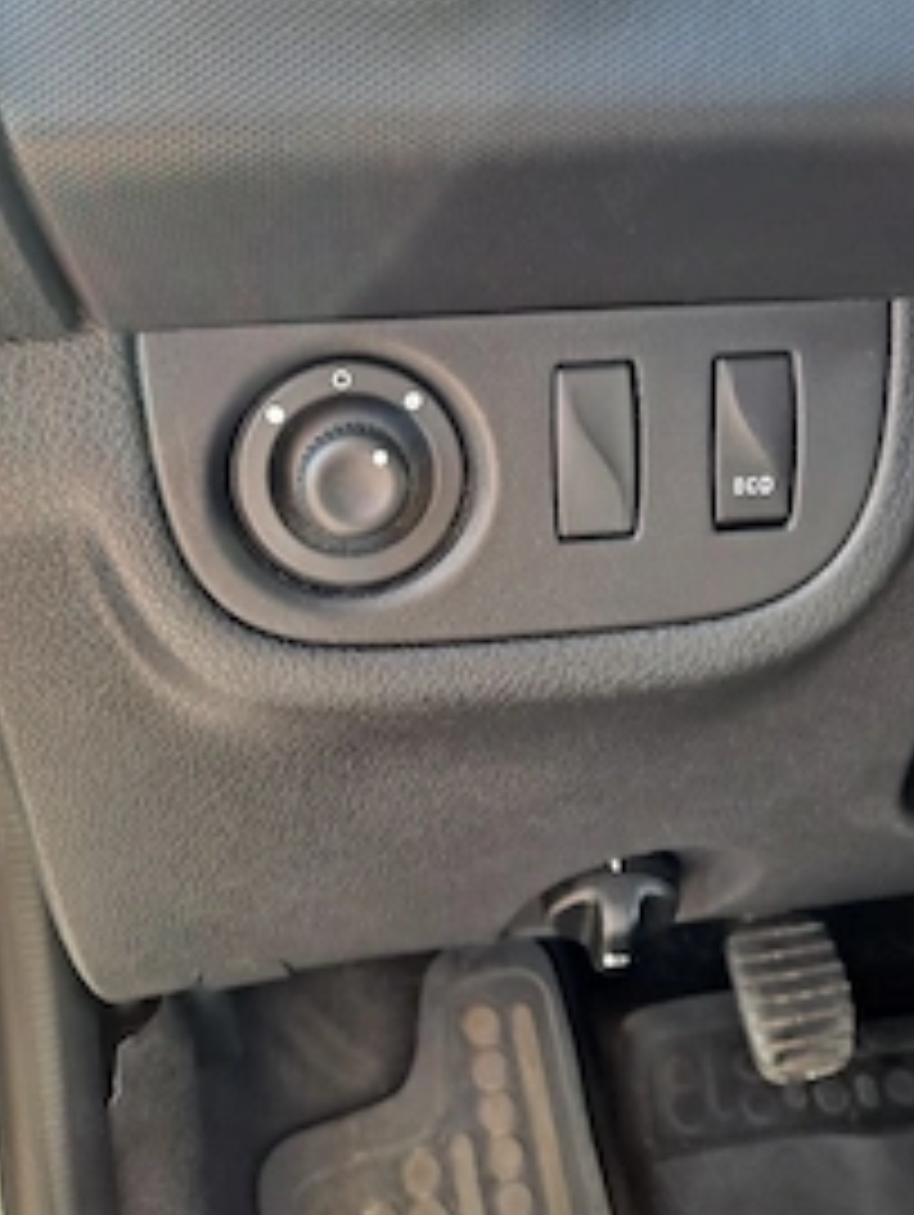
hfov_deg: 38.7
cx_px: 477
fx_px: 1301
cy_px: 508
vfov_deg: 49.9
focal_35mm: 37
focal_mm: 4.6
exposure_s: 1/50
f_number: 2
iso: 64
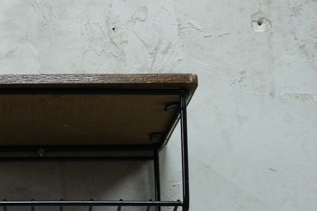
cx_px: 32
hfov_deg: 22.1
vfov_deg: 15.1
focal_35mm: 90
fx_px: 792
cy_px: 164
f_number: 4
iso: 2500
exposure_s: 1/45
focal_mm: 30.8
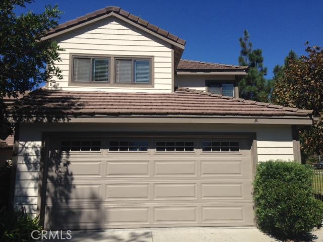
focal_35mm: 33
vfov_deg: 42.9
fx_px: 308
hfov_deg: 55.4
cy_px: 121
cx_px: 162
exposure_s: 1/2262
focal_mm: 4.12
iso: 50
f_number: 2.4
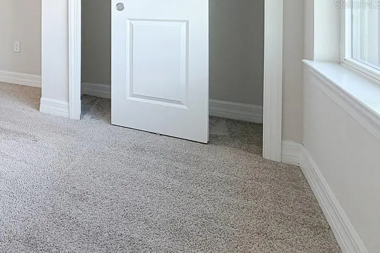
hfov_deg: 45.1
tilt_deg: -1.2
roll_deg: +0.7
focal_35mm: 32
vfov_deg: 37.1
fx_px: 338
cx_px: -34
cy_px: 4
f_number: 2.2
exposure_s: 1/120
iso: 100
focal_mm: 2.22
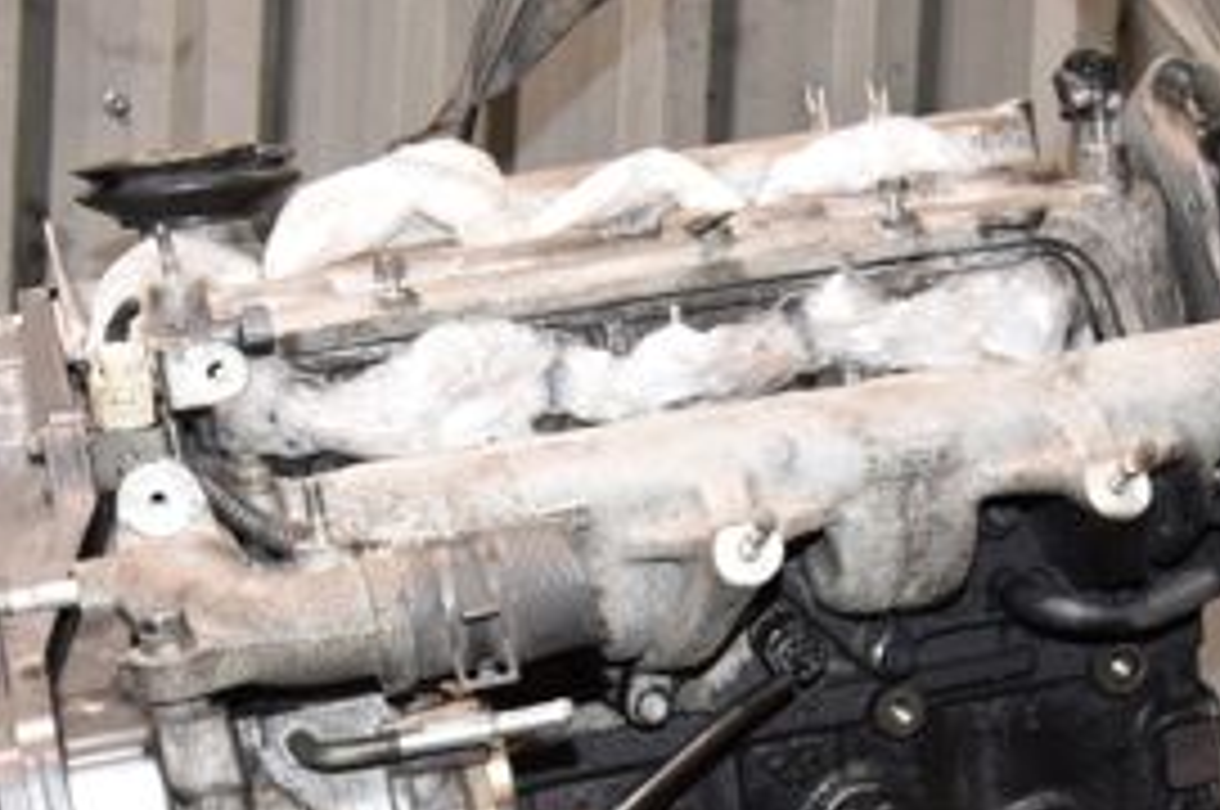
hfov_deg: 25.7
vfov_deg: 16.9
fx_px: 2640
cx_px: 932
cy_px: 878
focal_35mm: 78
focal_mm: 22
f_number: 5.6
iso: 1600
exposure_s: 1/60
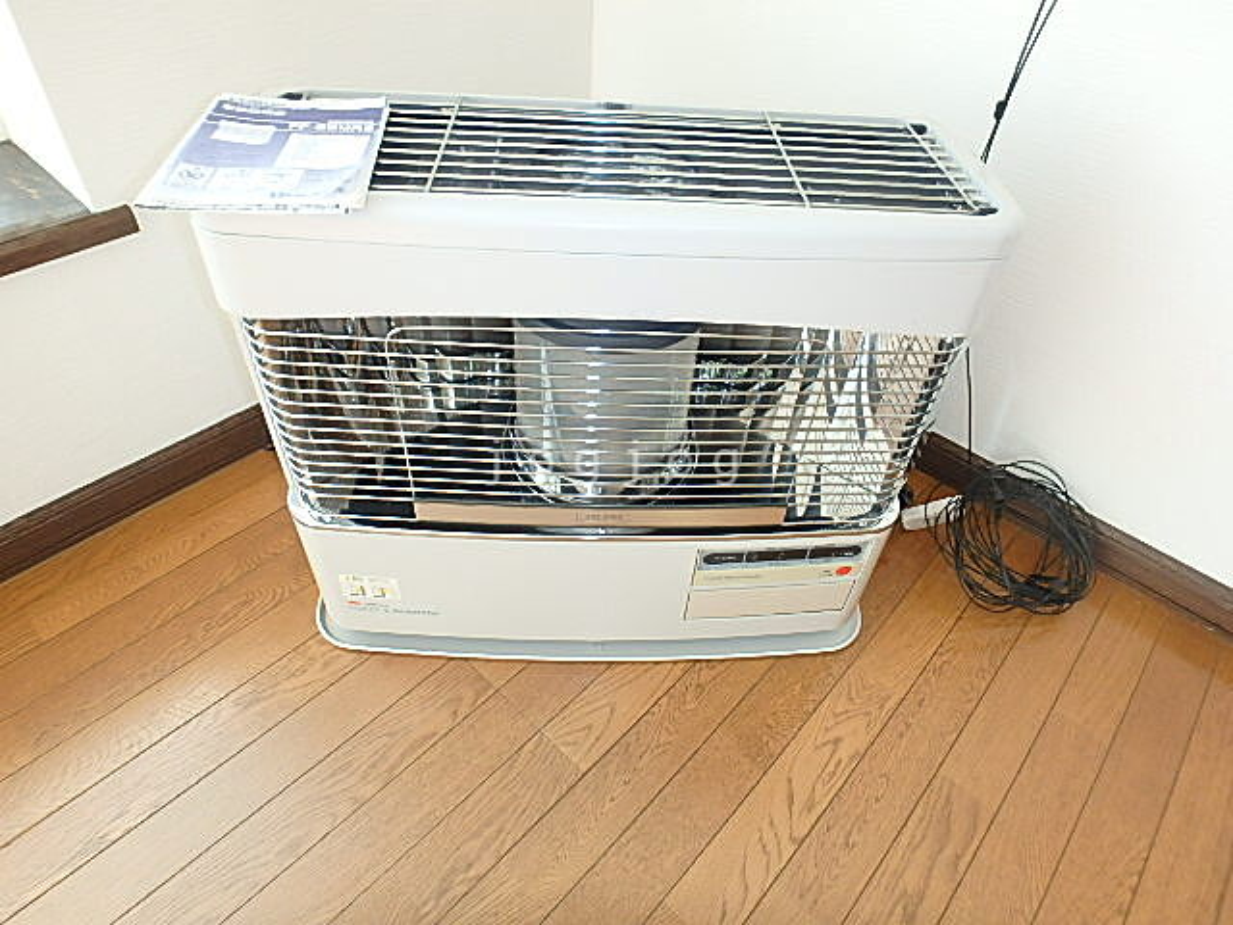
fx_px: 748
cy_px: 462
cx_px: 616
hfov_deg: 79.0
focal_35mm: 21
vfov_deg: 63.4
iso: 160
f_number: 3.5
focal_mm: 3.7
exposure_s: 1/60
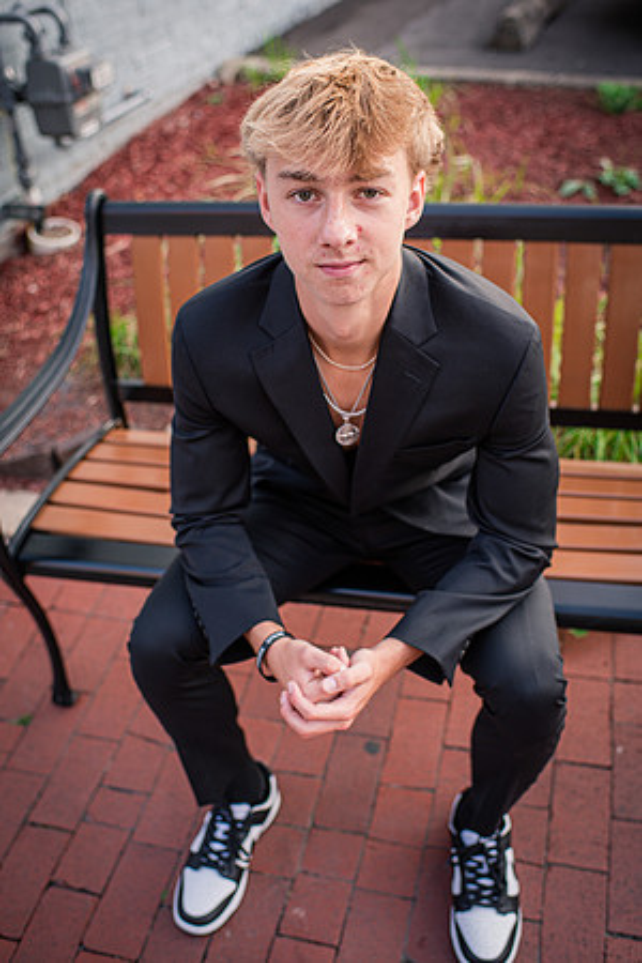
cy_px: 482
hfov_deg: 37.9
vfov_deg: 54.4
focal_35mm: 35
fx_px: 936
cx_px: 321
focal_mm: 35
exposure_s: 1/160
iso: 250
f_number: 2.8
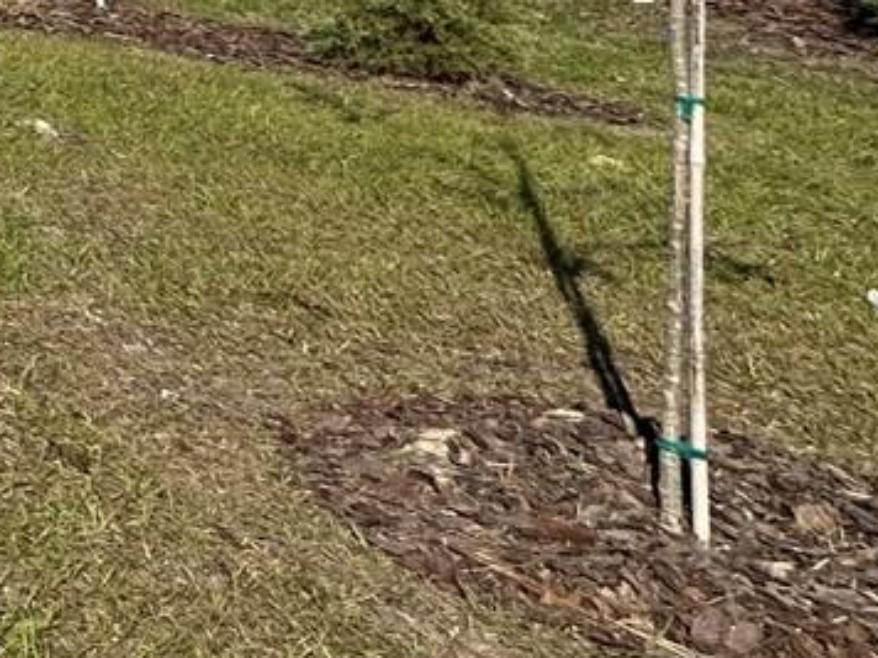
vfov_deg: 20.2
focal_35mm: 63
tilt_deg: +2.0
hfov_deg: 16.9
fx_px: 1598
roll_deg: -1.4
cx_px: -1061
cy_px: -320
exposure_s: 1/4464
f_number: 2.2
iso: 50
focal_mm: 2.22
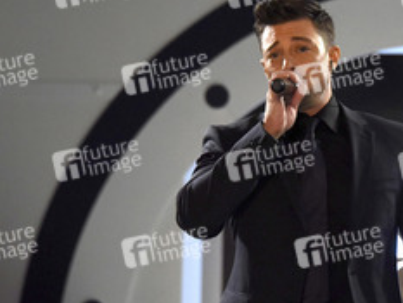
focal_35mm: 279
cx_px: 293
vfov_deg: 5.3
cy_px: 204
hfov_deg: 7.1
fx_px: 3250
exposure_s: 1/200
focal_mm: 150
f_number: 5.6
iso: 4000
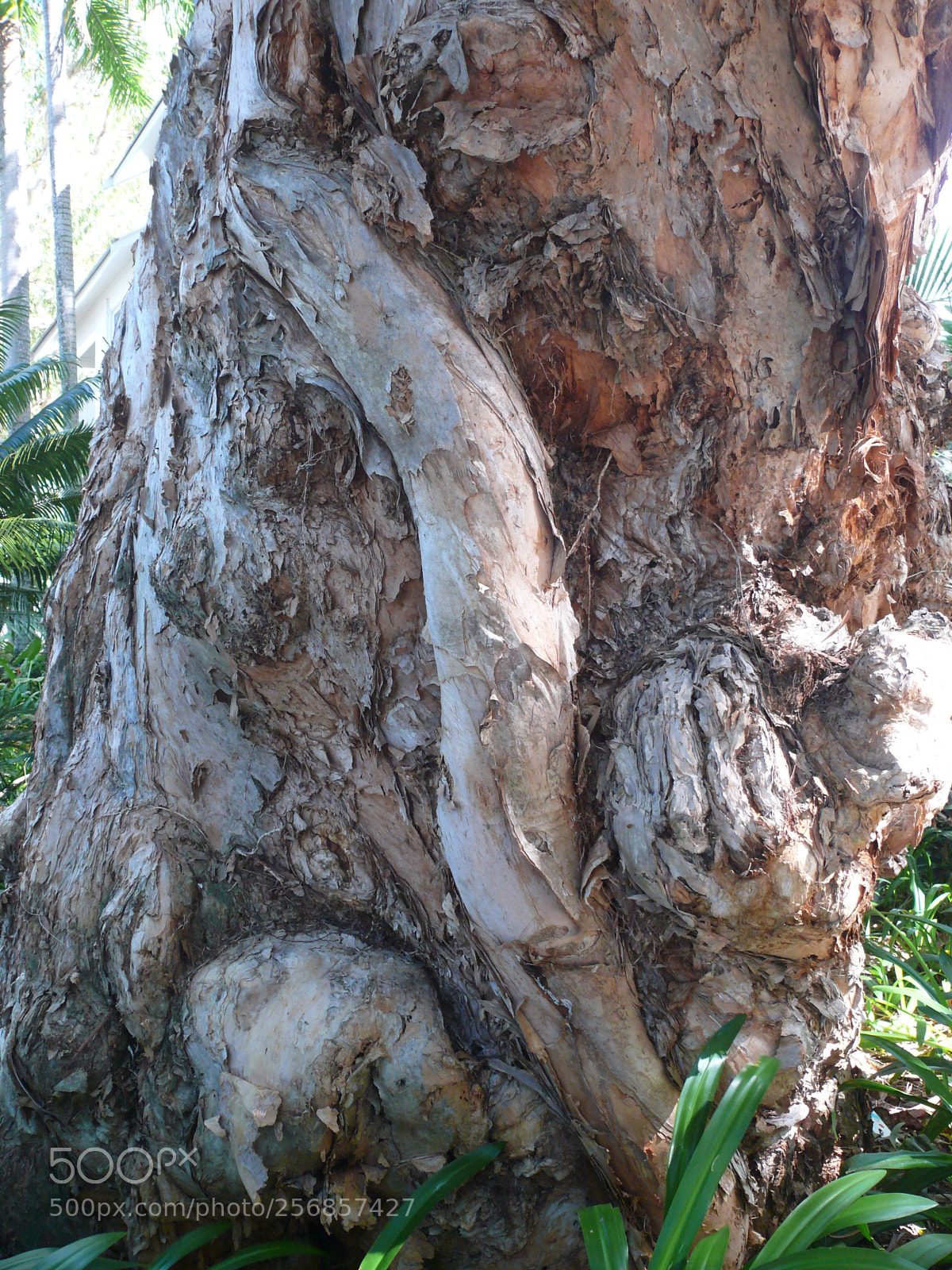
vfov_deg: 52.6
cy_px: 635
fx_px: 1283
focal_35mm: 35
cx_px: 476
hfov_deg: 40.7
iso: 200
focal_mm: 7.4
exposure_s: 1/20
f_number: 2.8
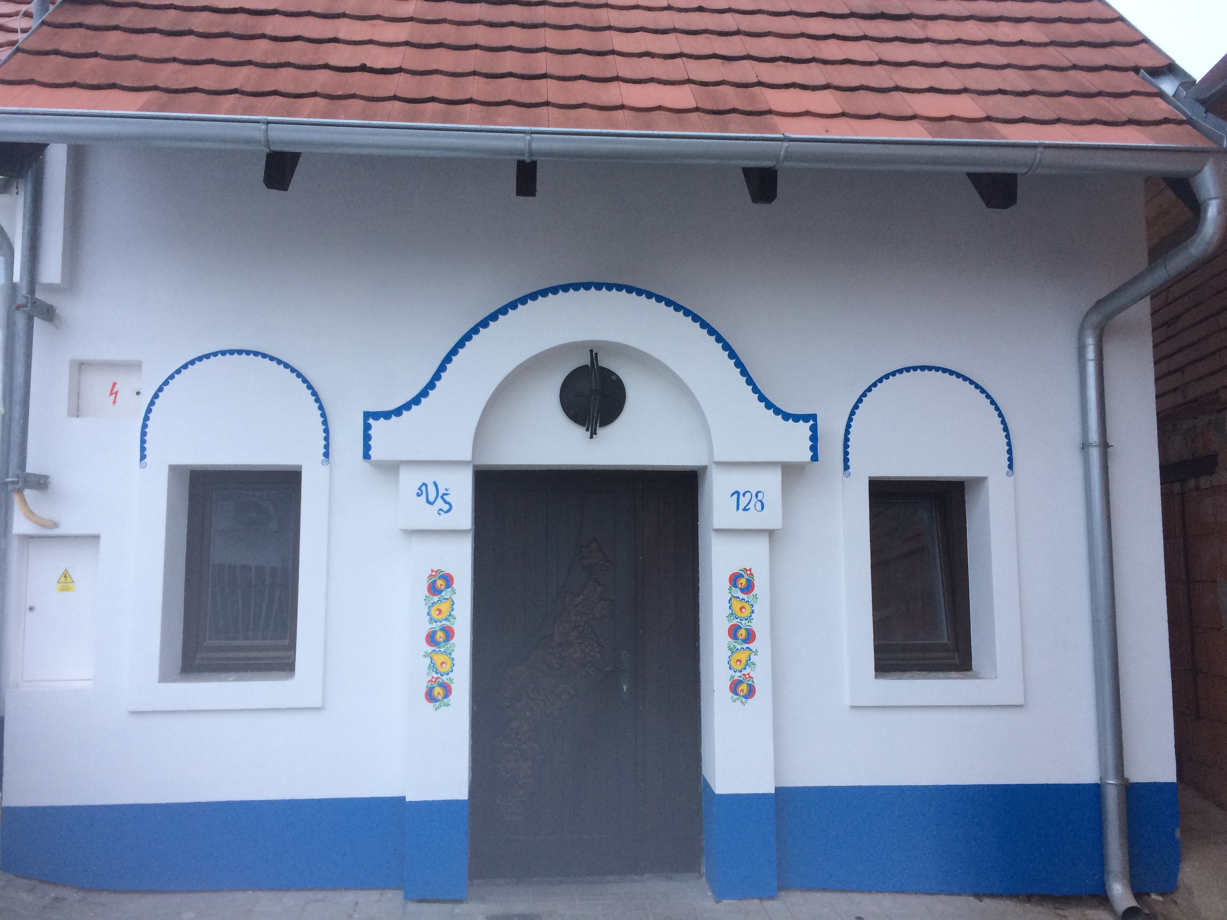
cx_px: 614
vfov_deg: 48.2
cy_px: 460
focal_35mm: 29
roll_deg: +0.8
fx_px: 1028
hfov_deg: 61.7
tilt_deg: +4.0
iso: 50
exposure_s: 1/33
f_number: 2.2
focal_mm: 4.15
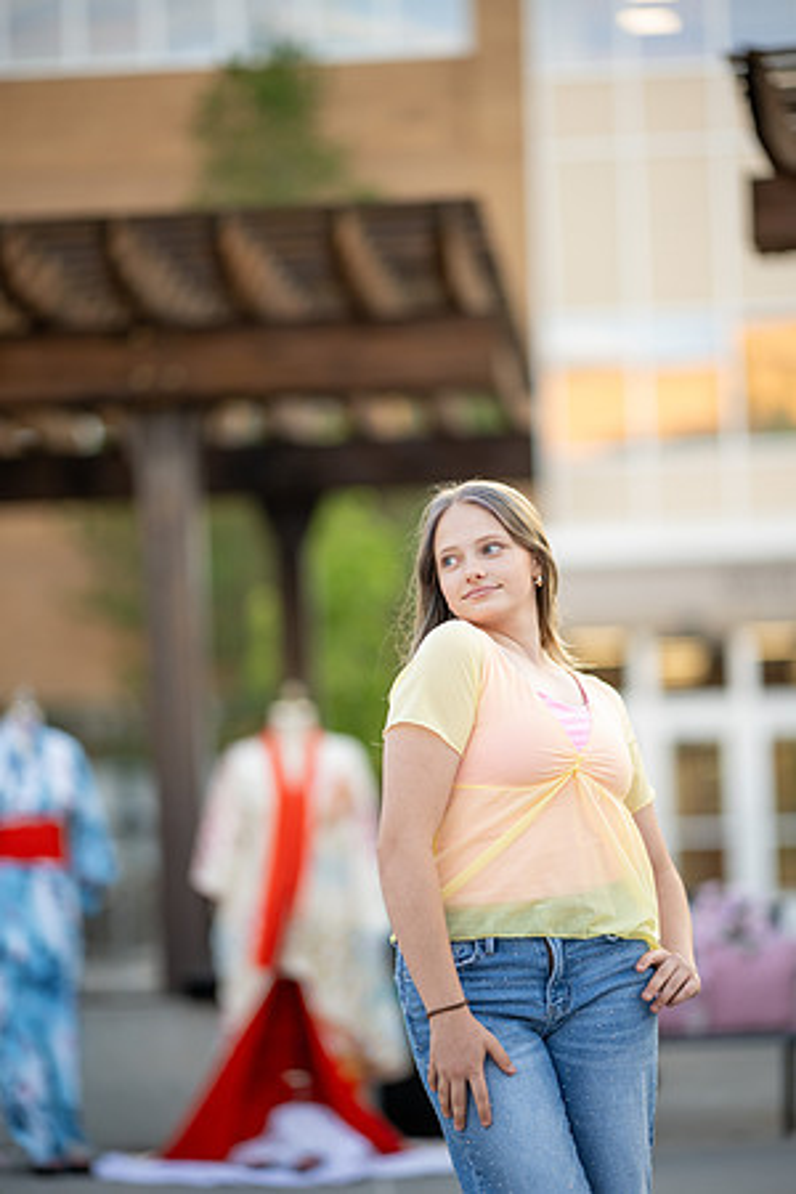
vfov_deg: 19.5
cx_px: 398
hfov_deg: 13.0
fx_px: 3482
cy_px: 597
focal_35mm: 105
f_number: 1.4
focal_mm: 105
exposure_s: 1/1000
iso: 400
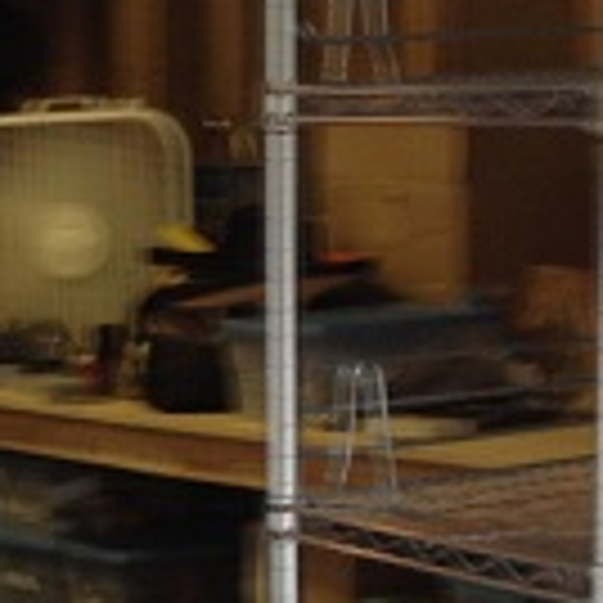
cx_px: -176
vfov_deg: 10.6
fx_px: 3193
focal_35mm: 162
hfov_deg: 10.6
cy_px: 713
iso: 80
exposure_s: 1/20
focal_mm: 4.28
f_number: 2.4
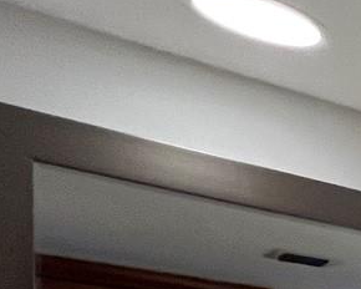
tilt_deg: -2.7
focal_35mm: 70
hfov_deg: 14.3
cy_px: 495
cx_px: 911
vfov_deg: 18.1
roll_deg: -2.9
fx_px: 748
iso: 250
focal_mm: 1.57
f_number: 1.8
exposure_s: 1/120
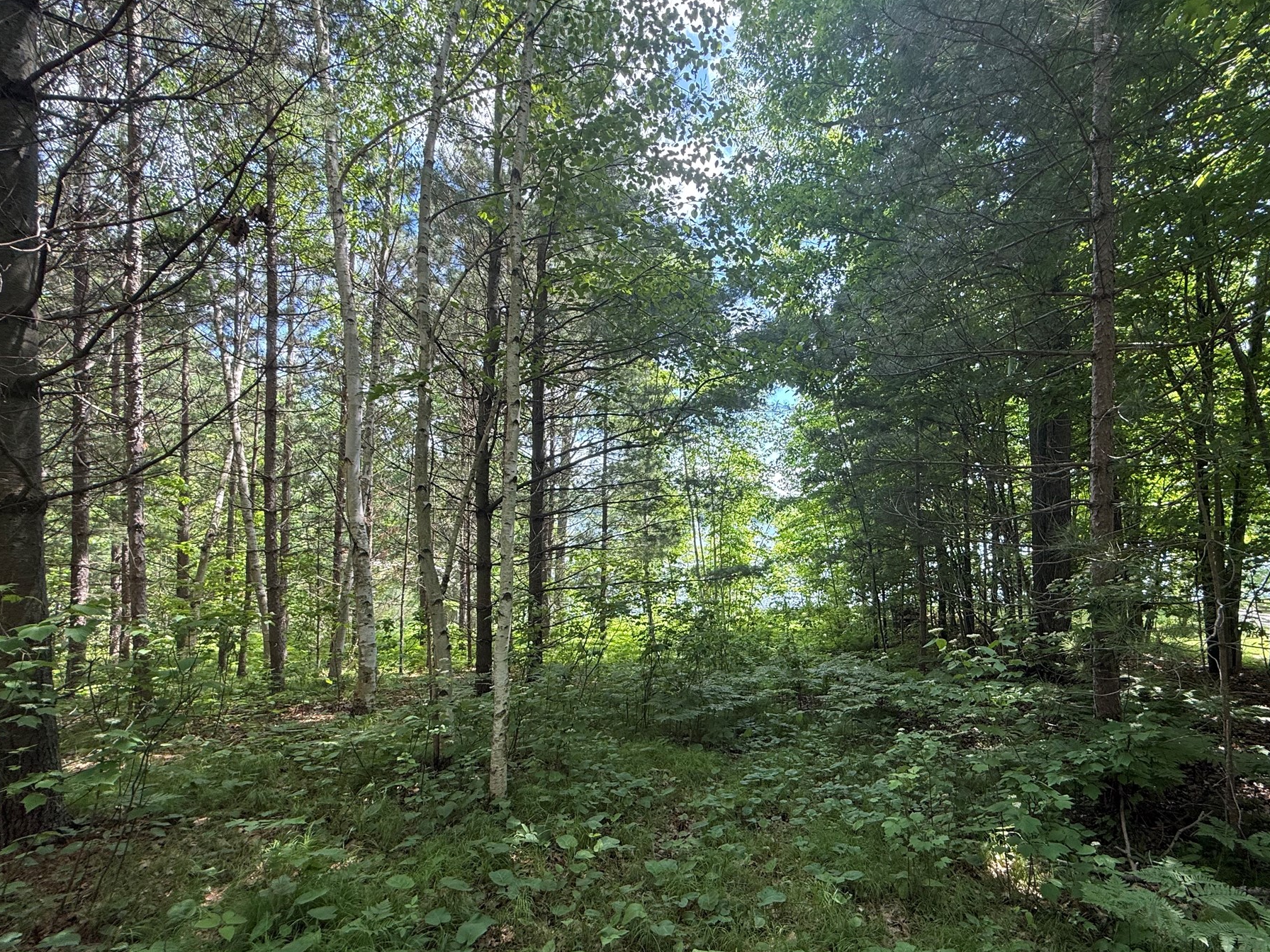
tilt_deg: -1.8
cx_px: 699
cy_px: 526
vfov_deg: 77.9
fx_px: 587
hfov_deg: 94.2
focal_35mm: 16
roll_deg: -2.1
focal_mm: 2.22
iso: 64
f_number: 2.2
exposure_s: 1/150
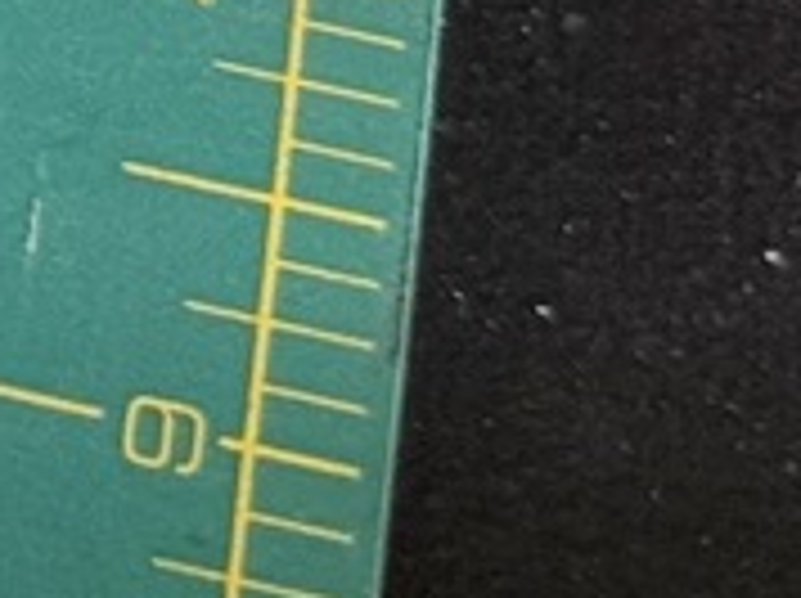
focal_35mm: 378
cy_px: -1686
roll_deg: -1.4
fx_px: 8735
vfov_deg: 3.7
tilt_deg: -43.4
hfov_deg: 4.9
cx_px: -1836
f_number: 1.78
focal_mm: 6.76
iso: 250
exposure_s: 1/56
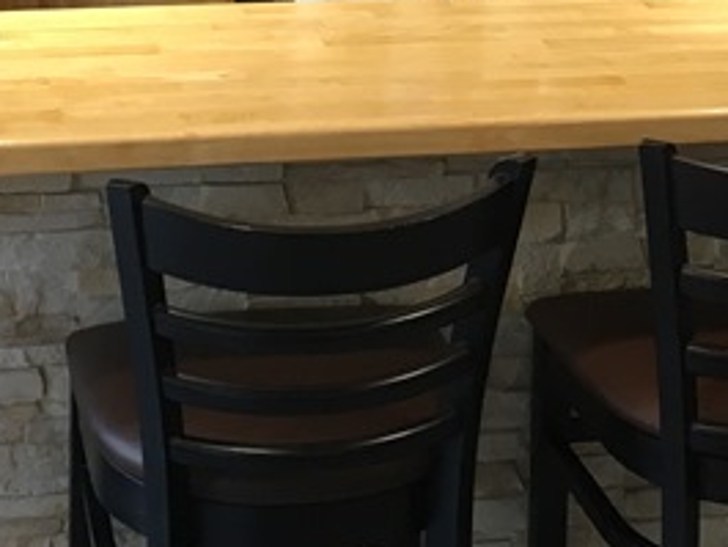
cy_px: -173
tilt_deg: -9.3
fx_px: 2357
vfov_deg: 12.8
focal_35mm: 112
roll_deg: -1.6
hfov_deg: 17.6
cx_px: 385
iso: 50
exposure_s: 1/33
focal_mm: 4.15
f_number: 2.2
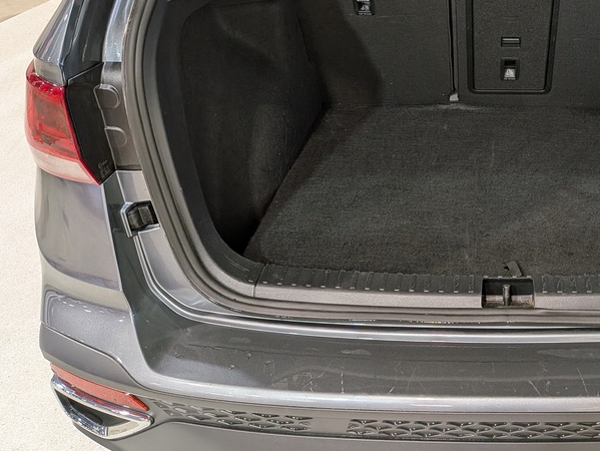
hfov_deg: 43.0
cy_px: 109
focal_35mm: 41
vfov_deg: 34.4
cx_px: 503
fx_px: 711
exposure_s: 1/120
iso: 169
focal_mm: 4.53
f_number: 1.7
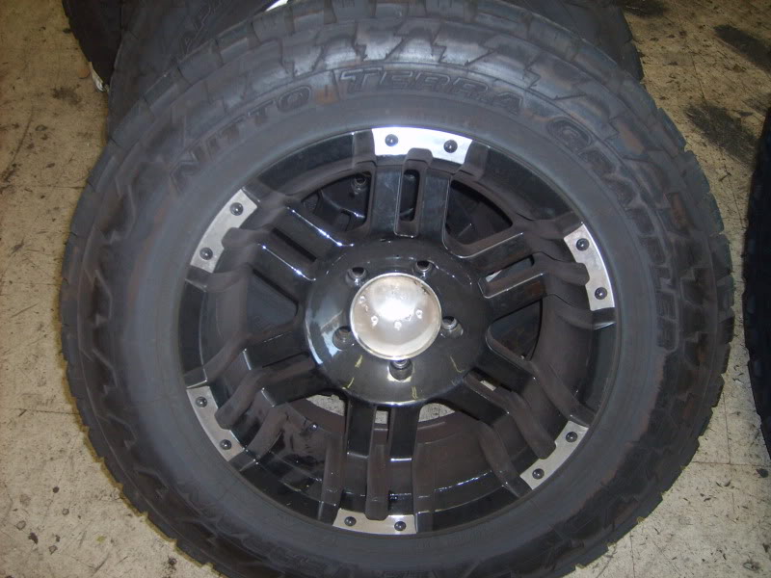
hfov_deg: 52.6
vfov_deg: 40.7
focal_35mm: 35
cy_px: 289
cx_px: 386
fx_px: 780
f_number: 2.8
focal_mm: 5.8
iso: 100
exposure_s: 1/45
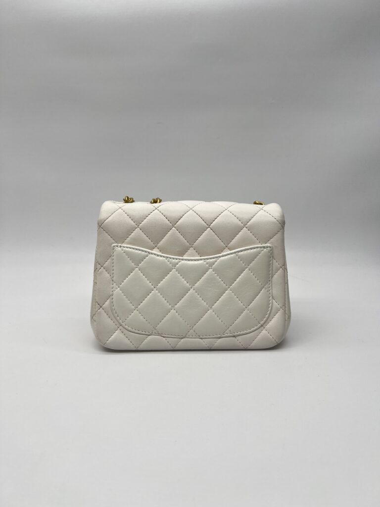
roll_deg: +1.1
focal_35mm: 26
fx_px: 381
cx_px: 190
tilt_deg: -8.7
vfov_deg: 67.3
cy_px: 254
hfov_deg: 53.1
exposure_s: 1/216
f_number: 1.5
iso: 40
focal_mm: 5.7
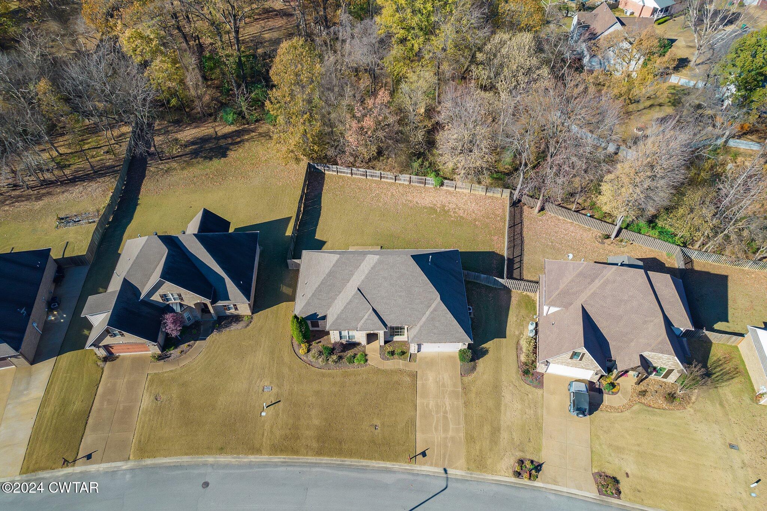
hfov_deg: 78.6
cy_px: 256
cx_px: 384
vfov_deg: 57.2
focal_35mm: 22
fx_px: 469
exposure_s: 1/125
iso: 100
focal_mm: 8.38
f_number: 2.8
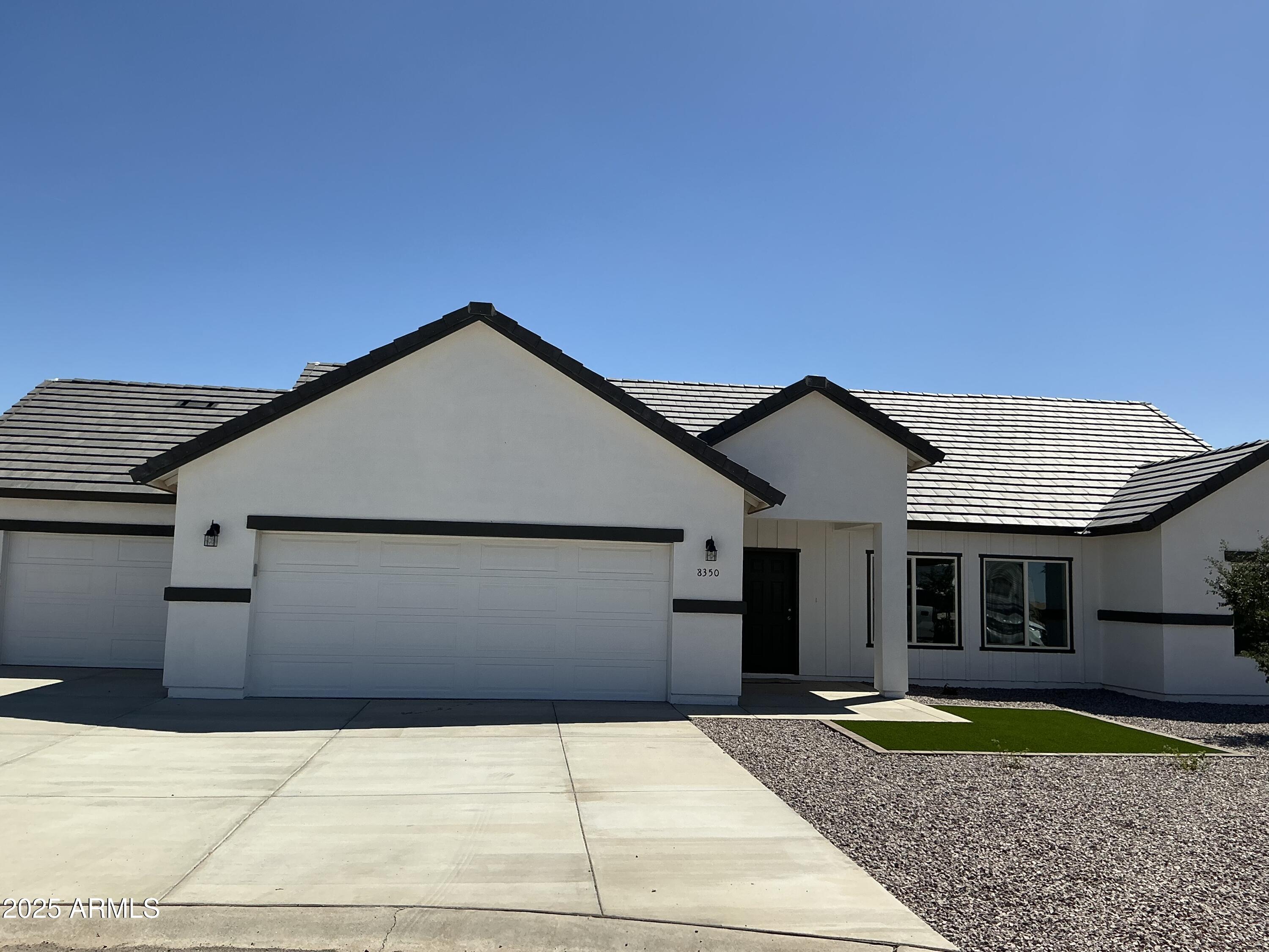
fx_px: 1026
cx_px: 634
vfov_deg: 49.7
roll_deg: -2.0
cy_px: 476
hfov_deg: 63.4
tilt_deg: +6.1
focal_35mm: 28
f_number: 1.8
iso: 25
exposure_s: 1/3534
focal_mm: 3
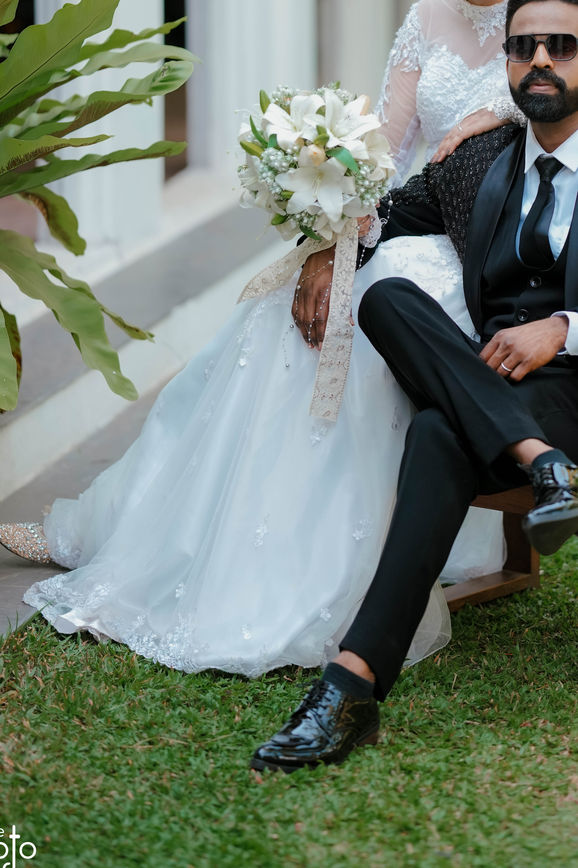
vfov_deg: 14.4
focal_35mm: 142
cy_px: 196
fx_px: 3420
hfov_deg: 9.6
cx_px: 409
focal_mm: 85
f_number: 1.4
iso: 500
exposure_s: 1/2500
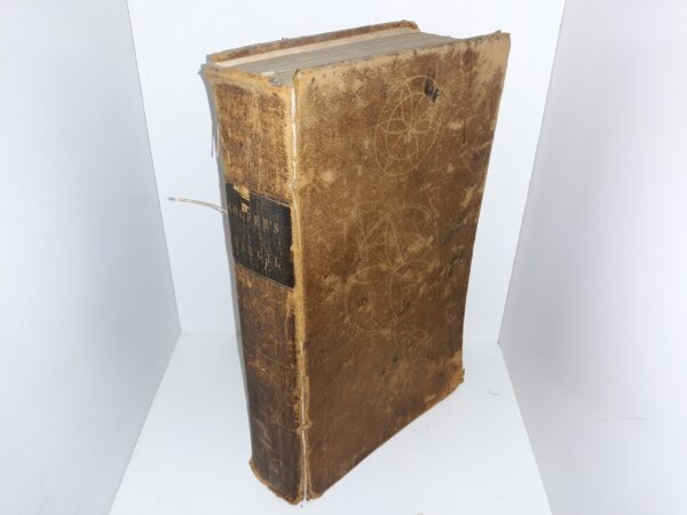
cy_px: 258
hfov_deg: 63.4
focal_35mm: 28
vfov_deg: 49.7
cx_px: 344
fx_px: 556
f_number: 1.7
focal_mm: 3.7
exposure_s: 1/120
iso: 64
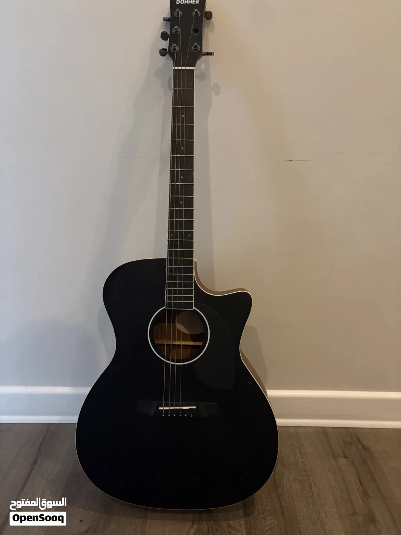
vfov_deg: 67.3
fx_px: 402
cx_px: 200
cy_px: 268
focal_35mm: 26
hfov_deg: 53.1
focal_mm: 5.96
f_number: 1.6
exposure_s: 1/30
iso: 800
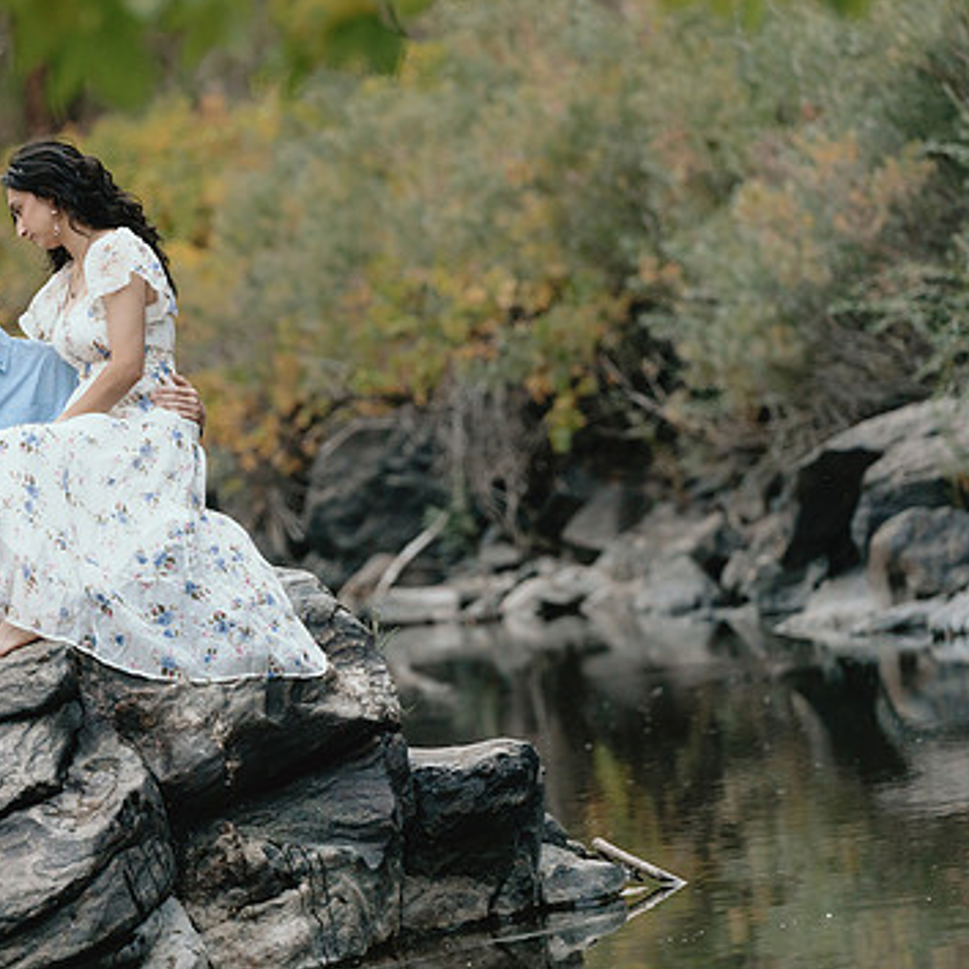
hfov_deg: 7.3
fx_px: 7538
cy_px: 519
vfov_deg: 7.4
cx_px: 274
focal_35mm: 238
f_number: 3.5
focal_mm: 171
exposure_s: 1/200
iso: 1000
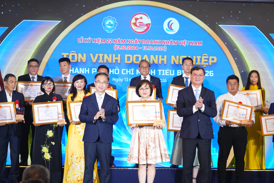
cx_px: 137
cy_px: 92
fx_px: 868
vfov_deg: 12.0
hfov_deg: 17.9
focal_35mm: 114
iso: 2000
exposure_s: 1/400
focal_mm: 114
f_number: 5.6
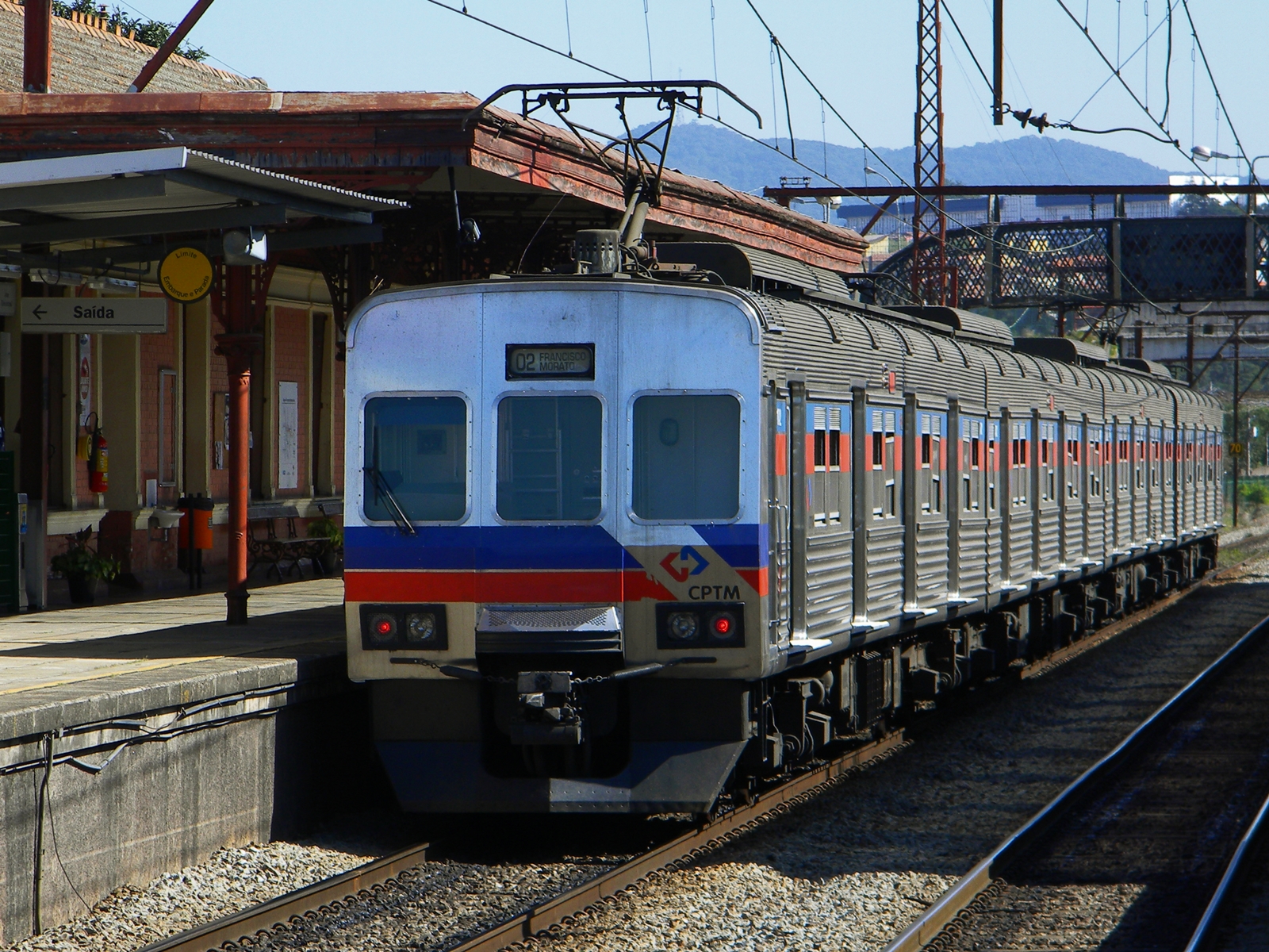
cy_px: 476
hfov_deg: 13.3
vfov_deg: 10.0
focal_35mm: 148
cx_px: 634
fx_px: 5426
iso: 80
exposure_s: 1/235
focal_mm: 26.8
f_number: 5
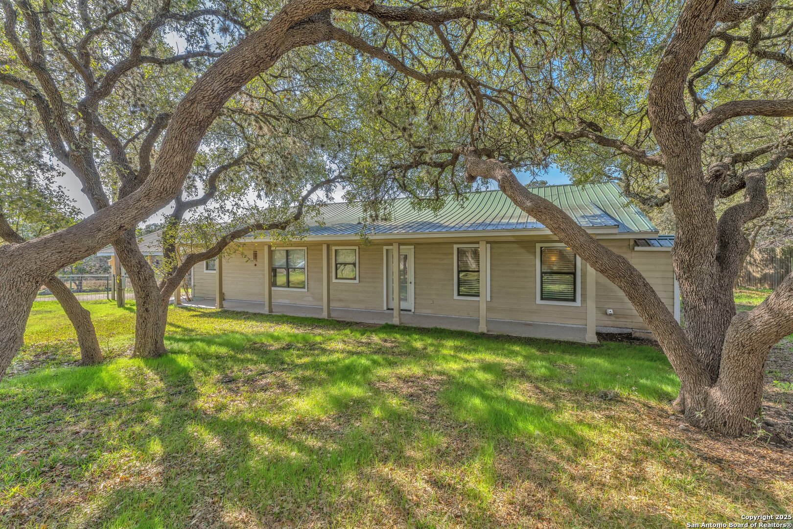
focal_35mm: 14
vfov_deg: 81.2
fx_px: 308
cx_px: 396
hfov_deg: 104.3
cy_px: 264
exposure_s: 1/30
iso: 100
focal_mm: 14
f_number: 10
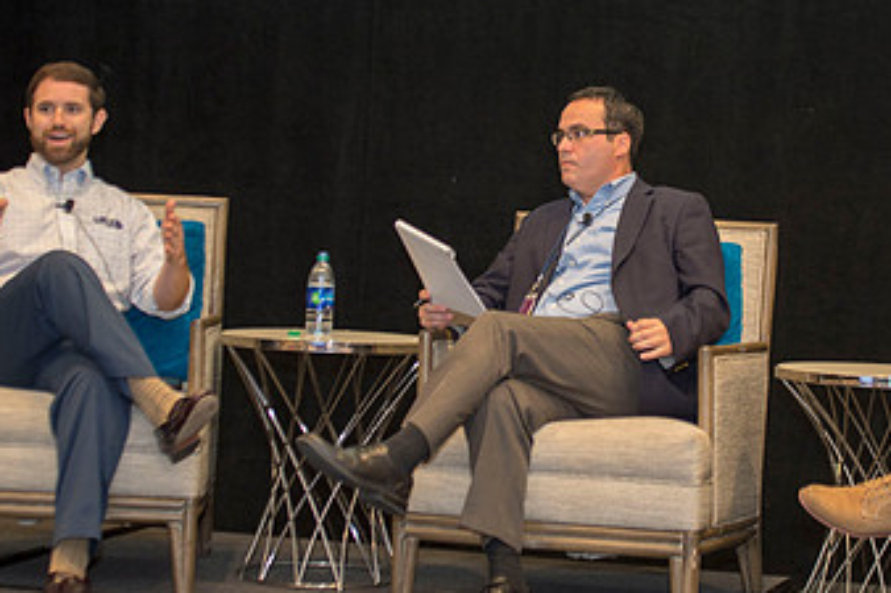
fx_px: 2968
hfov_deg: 17.0
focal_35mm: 120
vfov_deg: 11.4
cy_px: 227
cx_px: 630
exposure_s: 1/200
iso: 1250
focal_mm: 70
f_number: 2.8
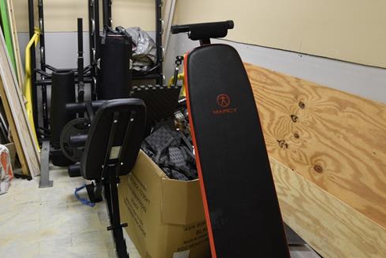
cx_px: 128
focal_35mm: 29
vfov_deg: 43.7
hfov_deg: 62.0
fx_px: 311
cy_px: 67
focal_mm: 14
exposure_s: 1/60
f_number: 4
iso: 560
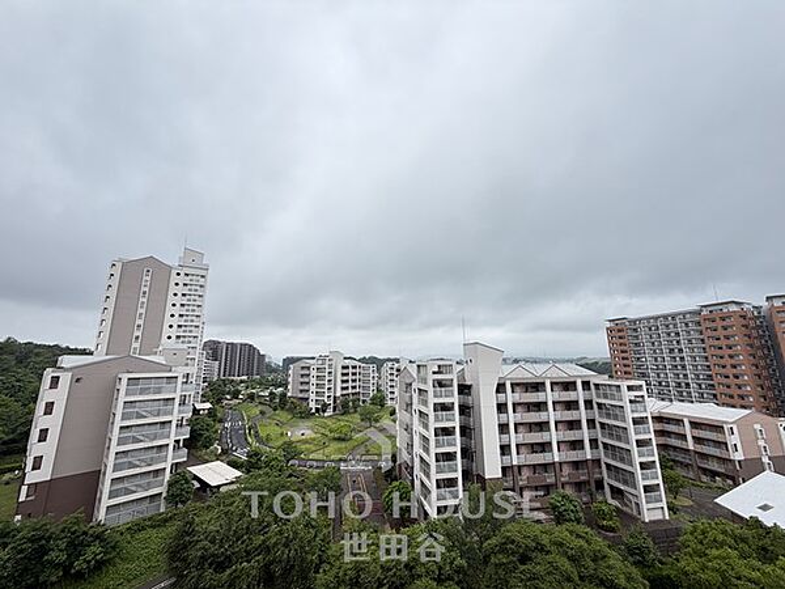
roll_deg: +1.0
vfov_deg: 85.7
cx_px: 392
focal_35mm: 14
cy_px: 294
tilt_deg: +12.9
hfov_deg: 102.1
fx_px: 317
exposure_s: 1/244
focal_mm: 2.22
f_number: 2.2
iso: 40
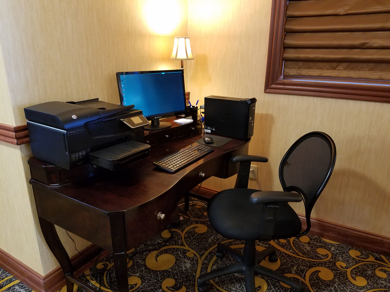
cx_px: 195
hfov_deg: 67.3
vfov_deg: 53.1
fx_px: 293
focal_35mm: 26
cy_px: 146
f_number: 1.7
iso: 200
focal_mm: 4.2
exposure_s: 1/17
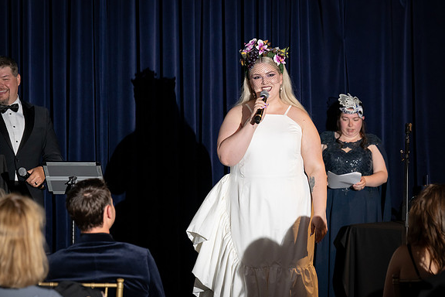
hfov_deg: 13.6
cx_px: 222
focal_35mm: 151
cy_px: 149
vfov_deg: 9.1
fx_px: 1866
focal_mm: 150
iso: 2500
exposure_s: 1/200
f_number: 5
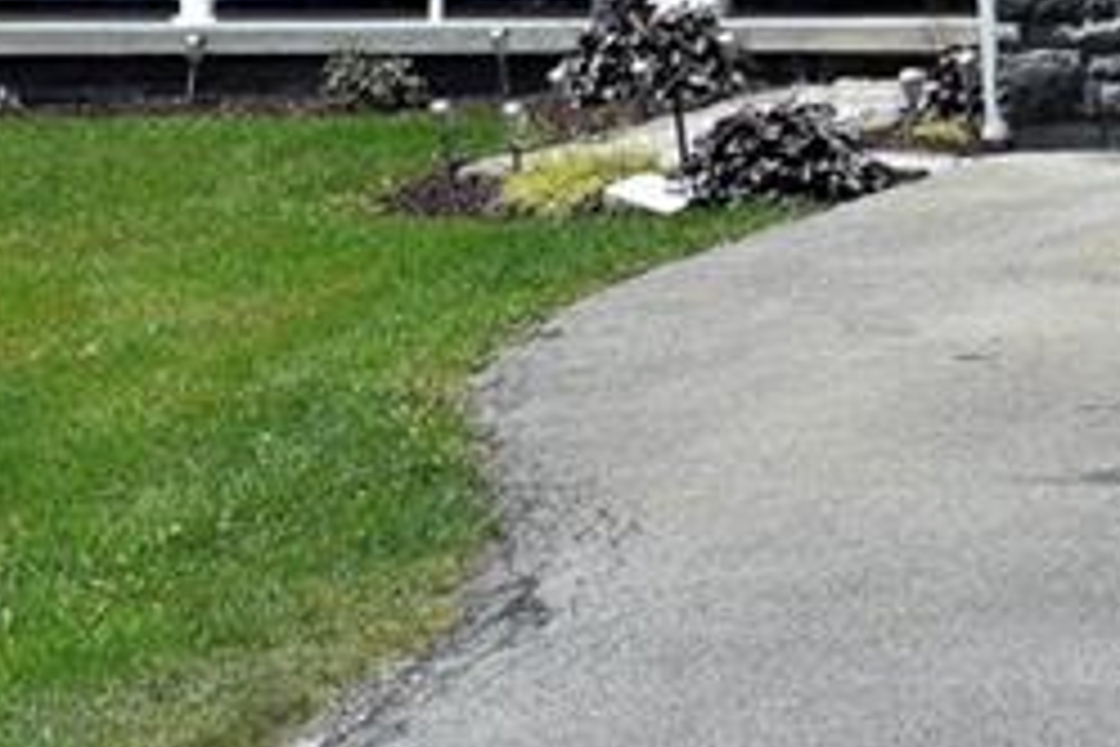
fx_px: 7279
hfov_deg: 8.8
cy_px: -162
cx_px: 1080
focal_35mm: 234
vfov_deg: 5.8
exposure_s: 1/400
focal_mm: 38
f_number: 10
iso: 200
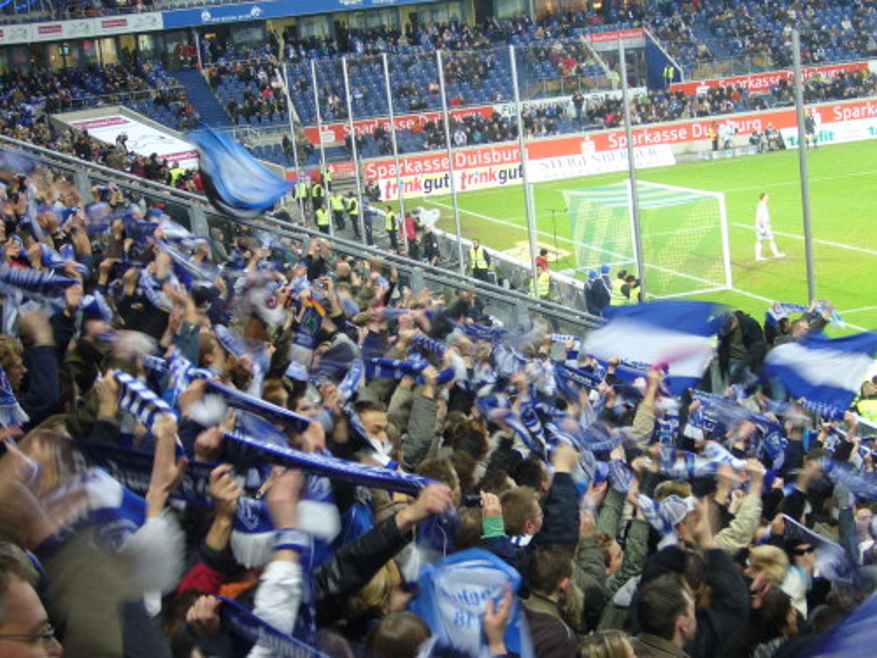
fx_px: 1773
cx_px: 438
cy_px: 329
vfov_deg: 21.0
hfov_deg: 27.8
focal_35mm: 70
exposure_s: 1/15
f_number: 4
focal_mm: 11.5
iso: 200
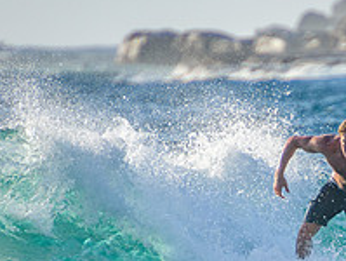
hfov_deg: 1.2
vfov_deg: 0.9
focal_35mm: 1708
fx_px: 17103
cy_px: 283
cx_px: 377
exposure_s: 1/2000
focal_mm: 400
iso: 400
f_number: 5.6
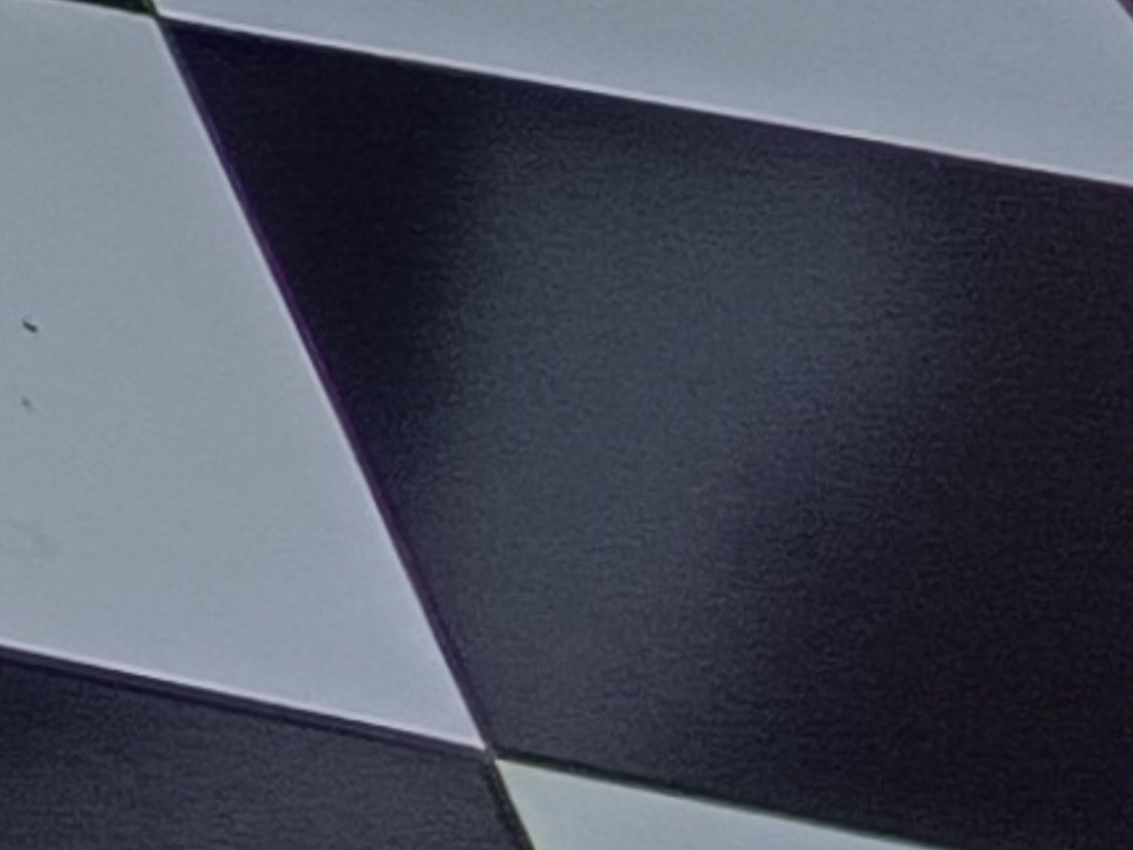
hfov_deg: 10.8
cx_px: -2282
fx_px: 3993
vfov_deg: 10.3
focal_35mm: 122
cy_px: -1276
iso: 50
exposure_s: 1/166
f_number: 2.2
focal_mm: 1.66
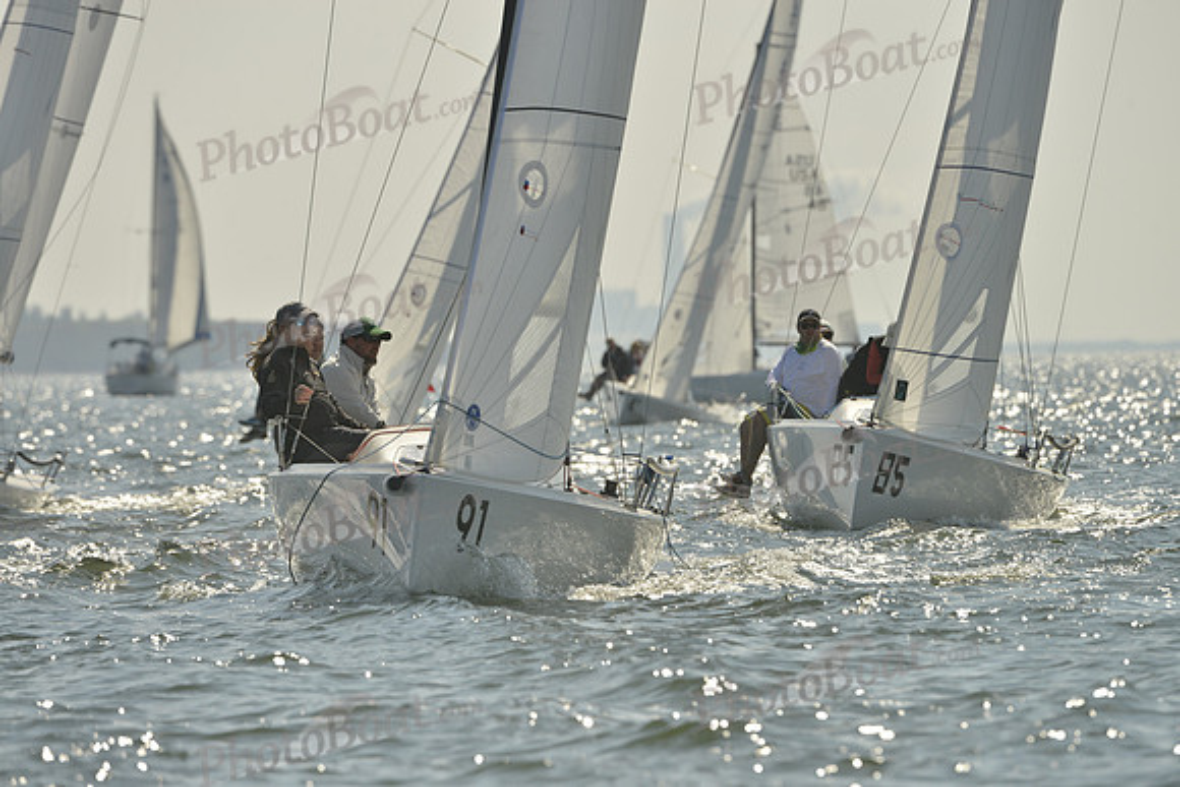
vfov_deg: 3.4
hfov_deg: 5.2
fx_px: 13114
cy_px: 394
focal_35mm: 400
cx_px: 590
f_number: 8
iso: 280
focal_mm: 400
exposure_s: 1/1600
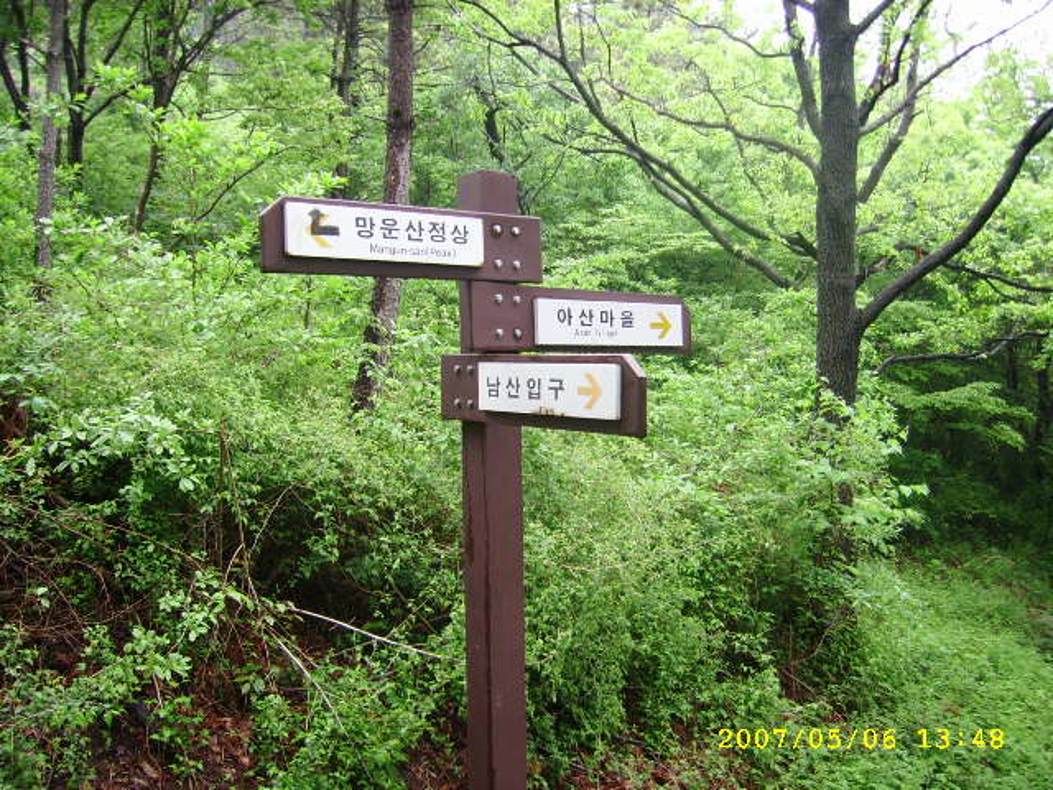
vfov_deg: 40.7
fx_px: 1065
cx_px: 526
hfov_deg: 52.6
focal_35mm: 35
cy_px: 395
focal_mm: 5.95
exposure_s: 1/71
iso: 100
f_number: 2.8
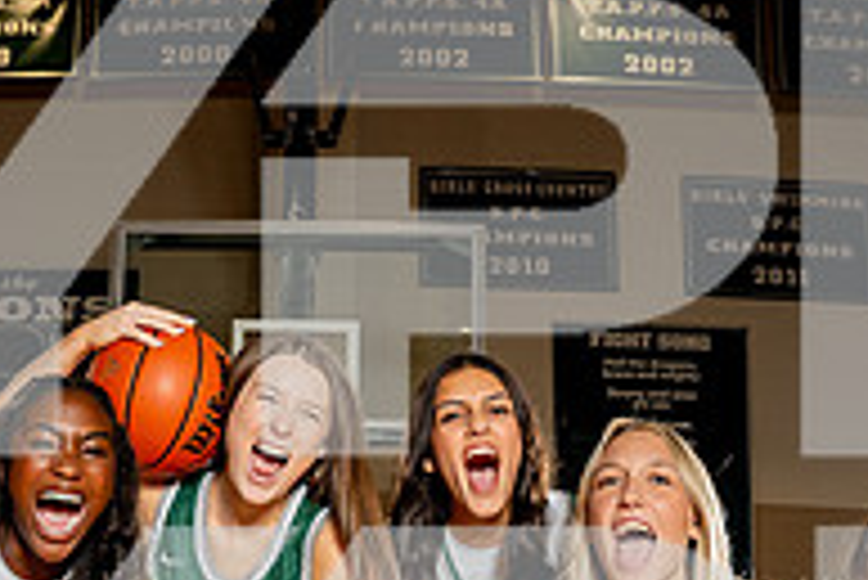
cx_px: 187
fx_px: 1592
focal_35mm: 66
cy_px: 751
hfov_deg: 29.9
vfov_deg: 19.1
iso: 160
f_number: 5.6
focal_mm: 20
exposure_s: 1/250
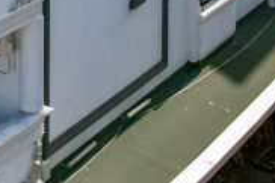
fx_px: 946
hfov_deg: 15.7
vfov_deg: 10.3
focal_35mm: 124
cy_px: -171
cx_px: -91
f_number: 2.8
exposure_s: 1/200
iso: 100
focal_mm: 8.38
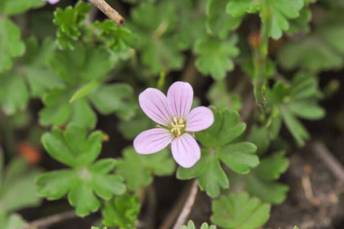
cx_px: 172
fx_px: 1433
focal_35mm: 150
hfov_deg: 13.7
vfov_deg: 9.1
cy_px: 114
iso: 1000
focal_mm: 150
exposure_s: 1/250
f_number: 11
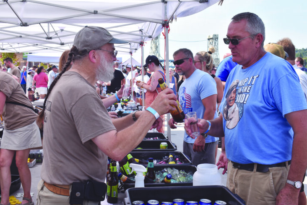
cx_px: 152
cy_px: 101
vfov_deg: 32.2
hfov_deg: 46.9
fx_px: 354
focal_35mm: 42
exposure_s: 1/200
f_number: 7.1
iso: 100
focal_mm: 27
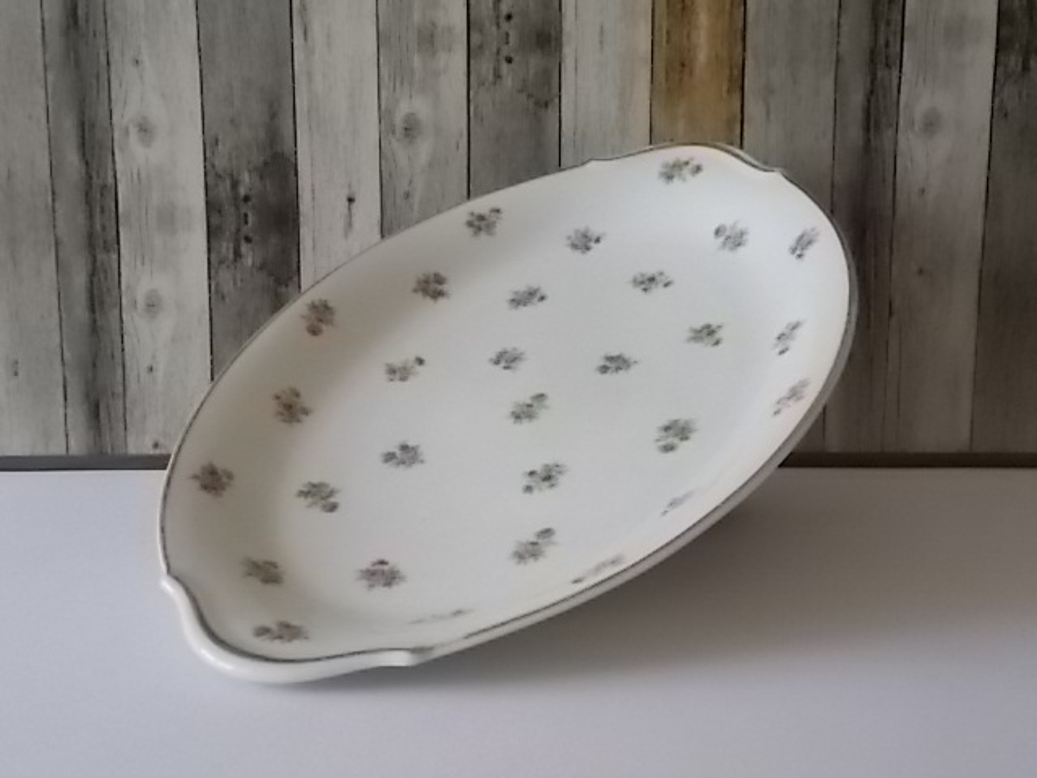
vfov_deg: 32.9
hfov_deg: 42.9
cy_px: 389
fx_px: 1318
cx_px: 518
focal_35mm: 44
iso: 800
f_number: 4.2
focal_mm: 7.9
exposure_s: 1/80
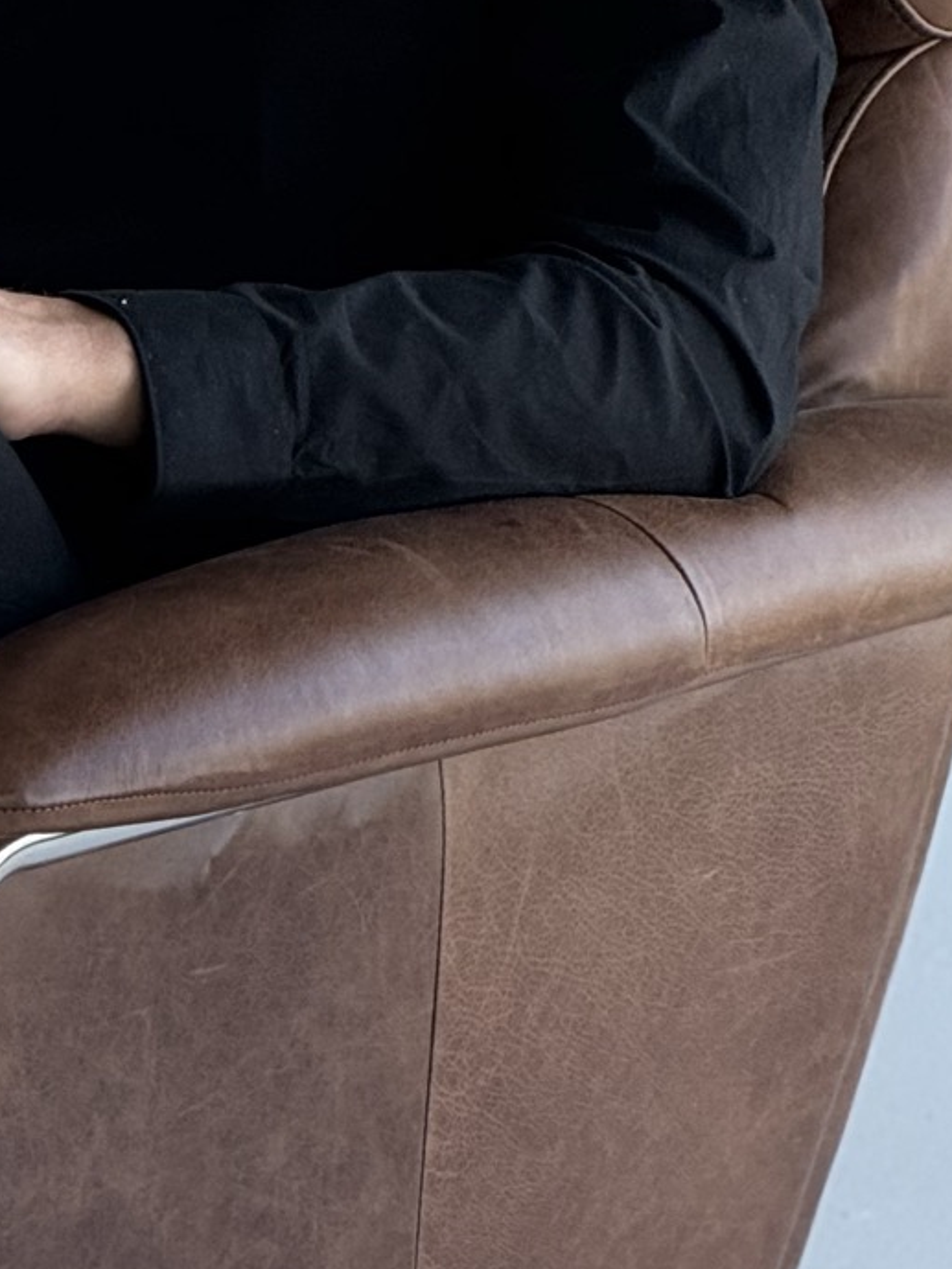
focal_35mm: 418
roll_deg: +1.6
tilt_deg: -6.5
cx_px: -460
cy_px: 519
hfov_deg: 3.5
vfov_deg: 4.7
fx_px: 15323
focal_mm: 15.66
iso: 64
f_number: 2.8
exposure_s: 1/182
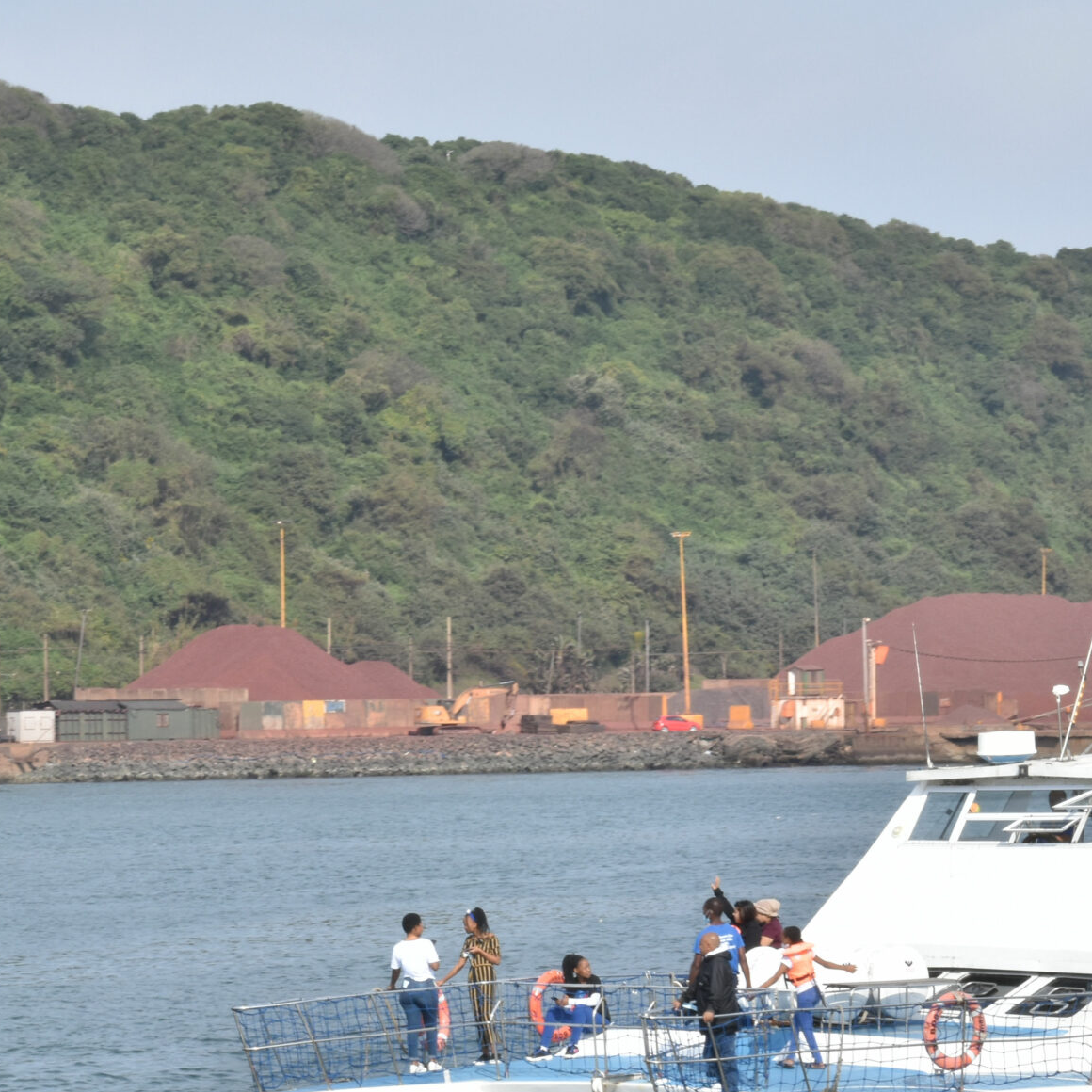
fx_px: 7031
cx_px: 618
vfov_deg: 8.9
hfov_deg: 8.9
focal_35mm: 197
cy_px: 720
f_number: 22
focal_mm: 70
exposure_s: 1/60
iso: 200
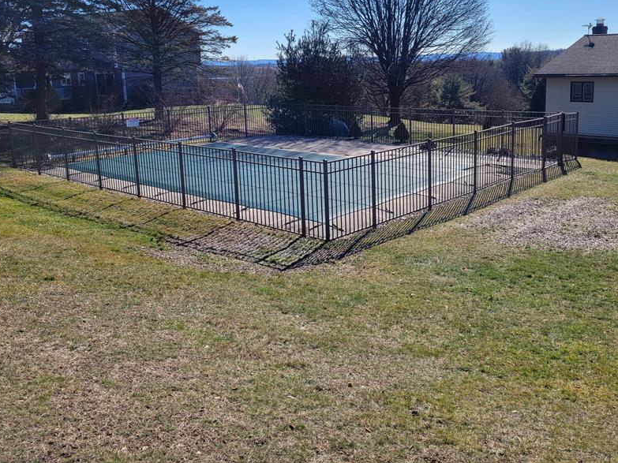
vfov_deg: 41.3
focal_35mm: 34
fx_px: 607
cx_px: 342
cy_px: 162
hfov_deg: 53.9
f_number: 1.8
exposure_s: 1/2614
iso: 40
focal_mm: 5.4
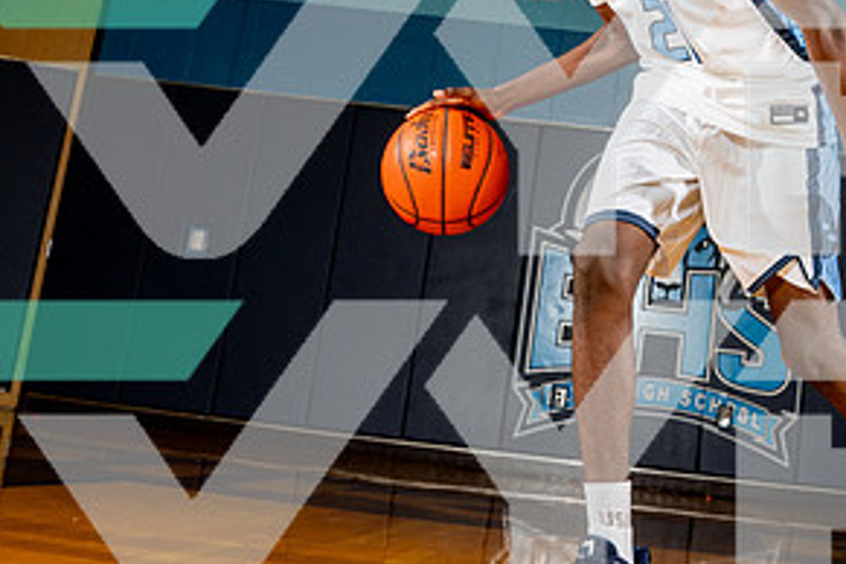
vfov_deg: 24.1
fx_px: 1292
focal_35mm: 55
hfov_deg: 34.9
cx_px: 697
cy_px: 91
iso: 500
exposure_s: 1/250
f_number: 8
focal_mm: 24
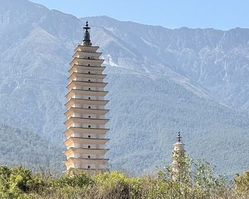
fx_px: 1032
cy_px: 222
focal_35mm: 140
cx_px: 139
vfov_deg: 10.9
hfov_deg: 13.8
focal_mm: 5.96
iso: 32
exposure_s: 1/1484
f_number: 1.6
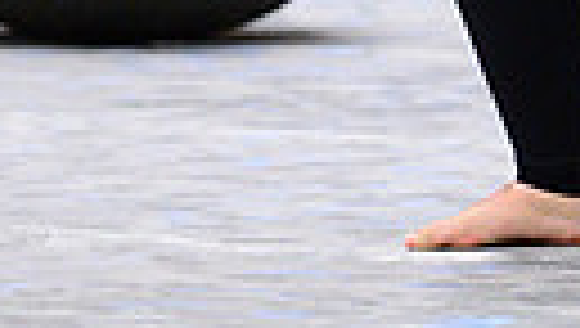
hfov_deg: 5.6
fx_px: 5899
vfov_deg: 3.1
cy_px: -499
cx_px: 593
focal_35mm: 383
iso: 8000
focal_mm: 105
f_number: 2.8
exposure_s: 1/320
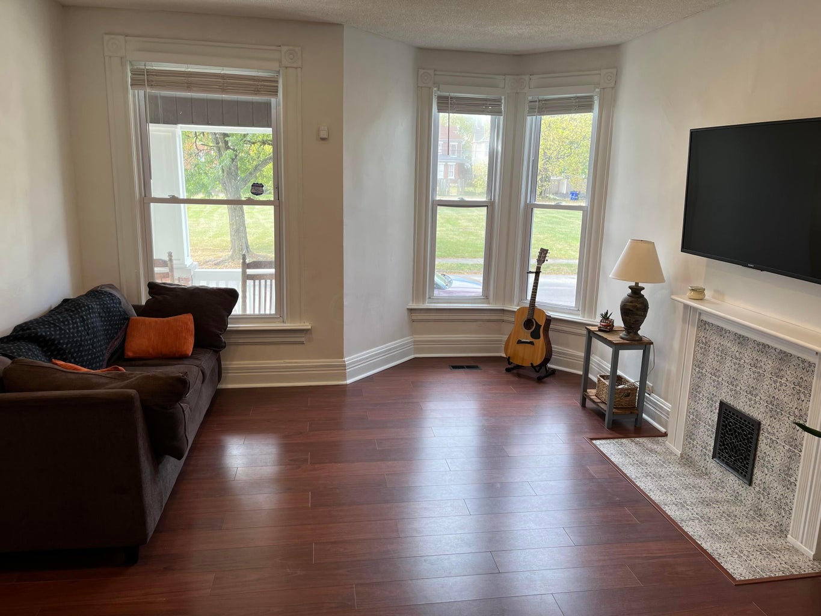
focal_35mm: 26
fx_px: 617
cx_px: 410
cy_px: 308
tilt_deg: -11.7
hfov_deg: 67.3
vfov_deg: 53.1
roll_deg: -0.5
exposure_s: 1/122
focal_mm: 5.1
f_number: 1.6
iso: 32
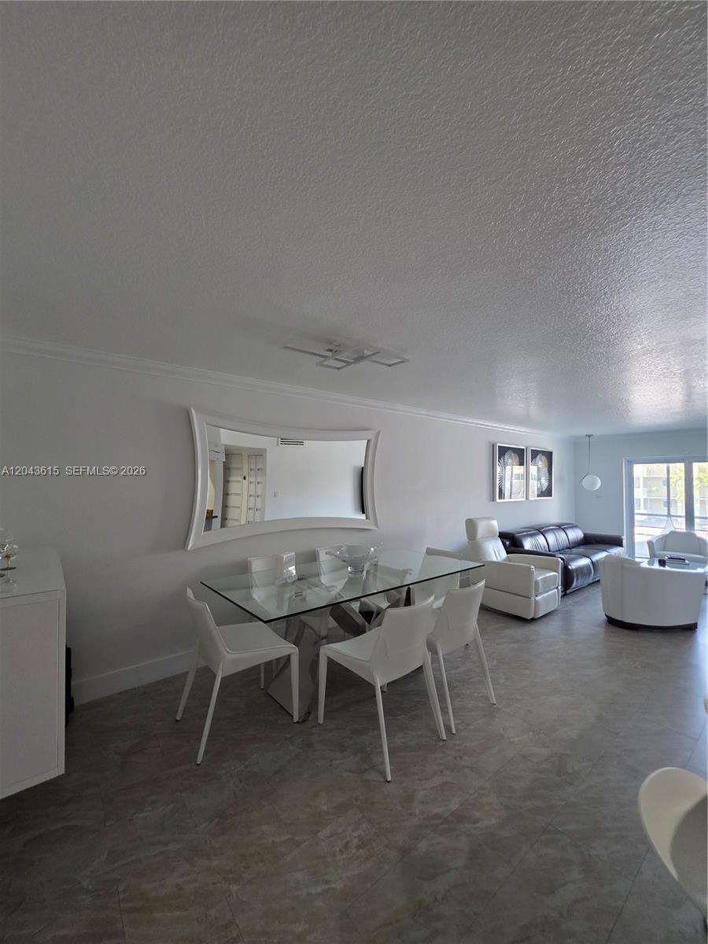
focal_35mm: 13
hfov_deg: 89.9
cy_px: 472
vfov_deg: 106.2
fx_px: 355
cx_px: 354
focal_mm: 2.2
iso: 500
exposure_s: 1/60
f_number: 1.9
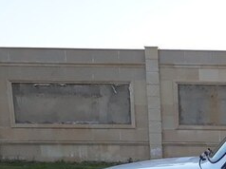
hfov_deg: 23.5
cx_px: 281
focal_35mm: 75
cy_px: 210
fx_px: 489
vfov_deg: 18.4
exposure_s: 1/222
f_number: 1.9
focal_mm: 3.6
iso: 40
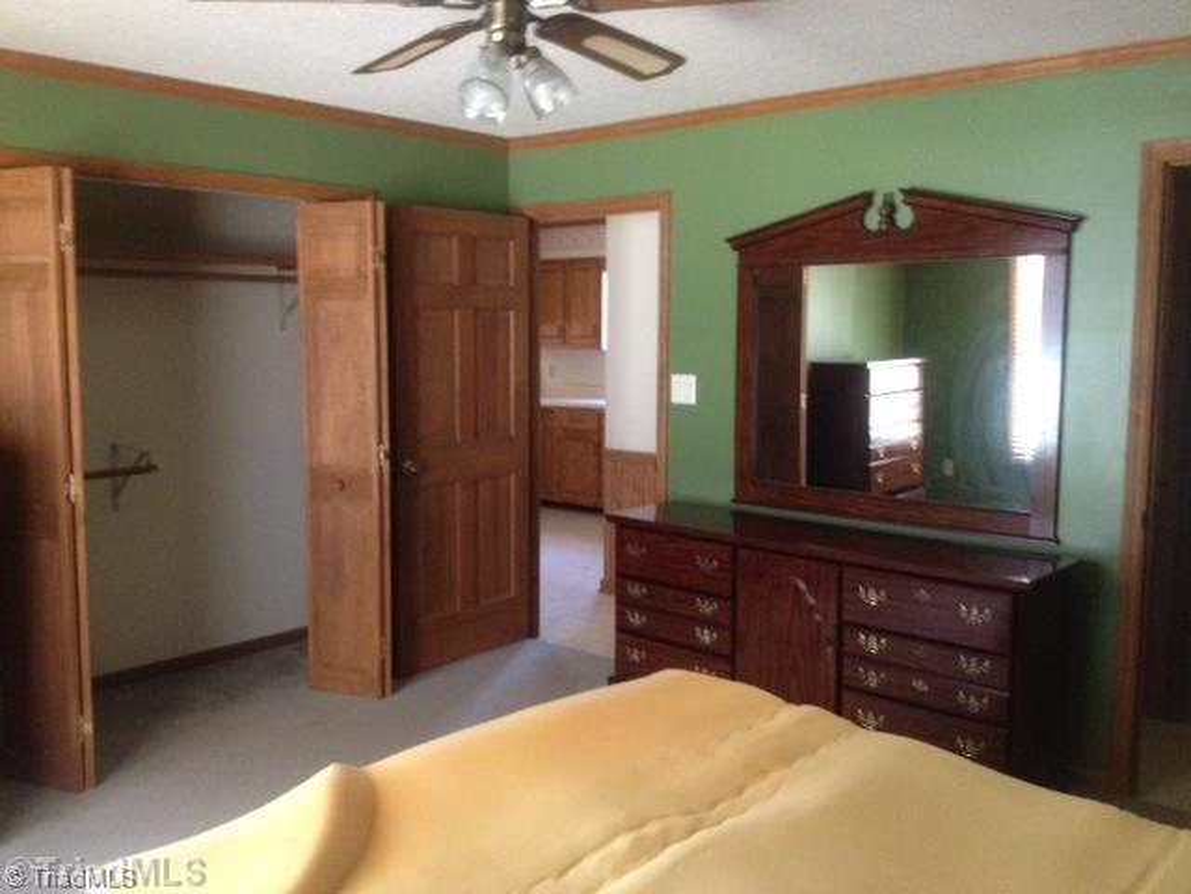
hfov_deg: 52.6
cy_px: 447
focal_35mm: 35
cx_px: 596
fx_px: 1204
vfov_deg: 40.7
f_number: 2.4
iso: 400
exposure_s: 1/20
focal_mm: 4.28
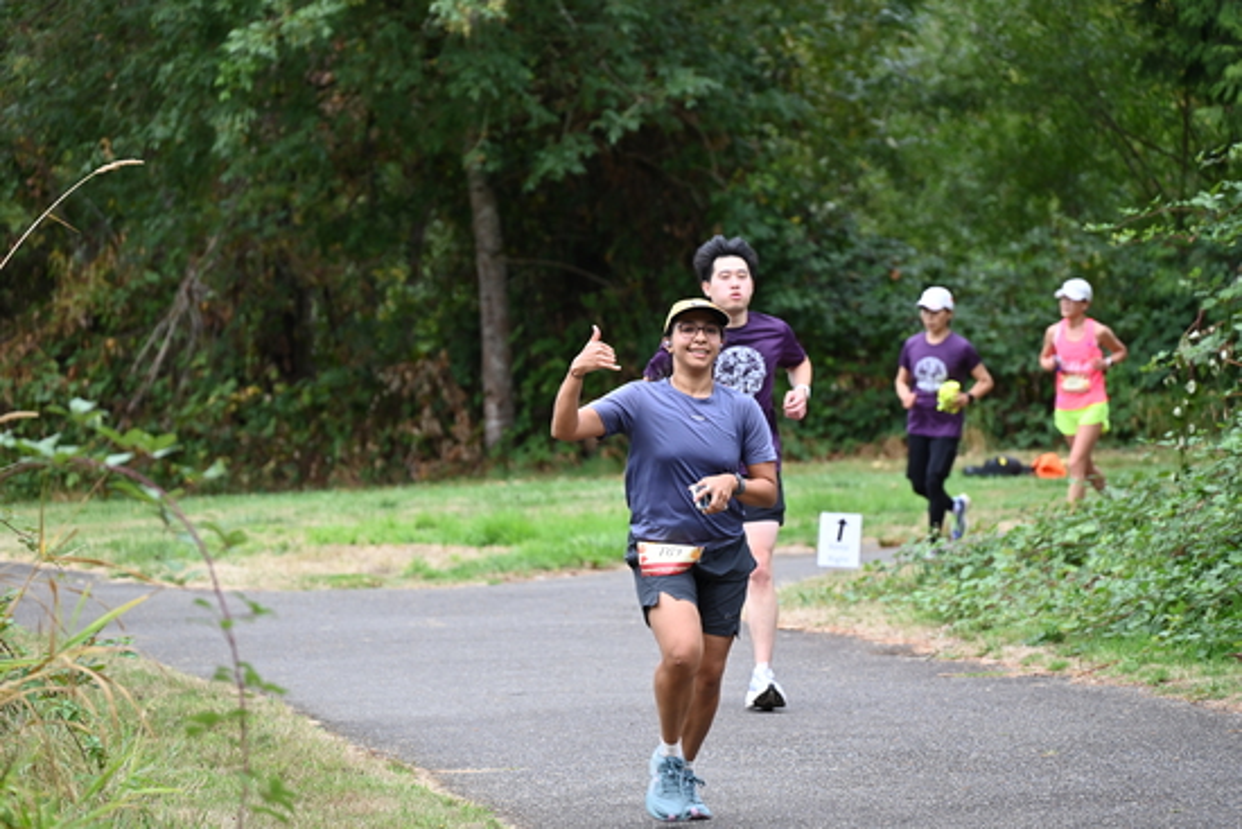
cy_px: 414
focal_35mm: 200
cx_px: 621
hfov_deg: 10.3
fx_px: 6901
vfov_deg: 6.9
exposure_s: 1/250
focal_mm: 200
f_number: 6.3
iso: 500
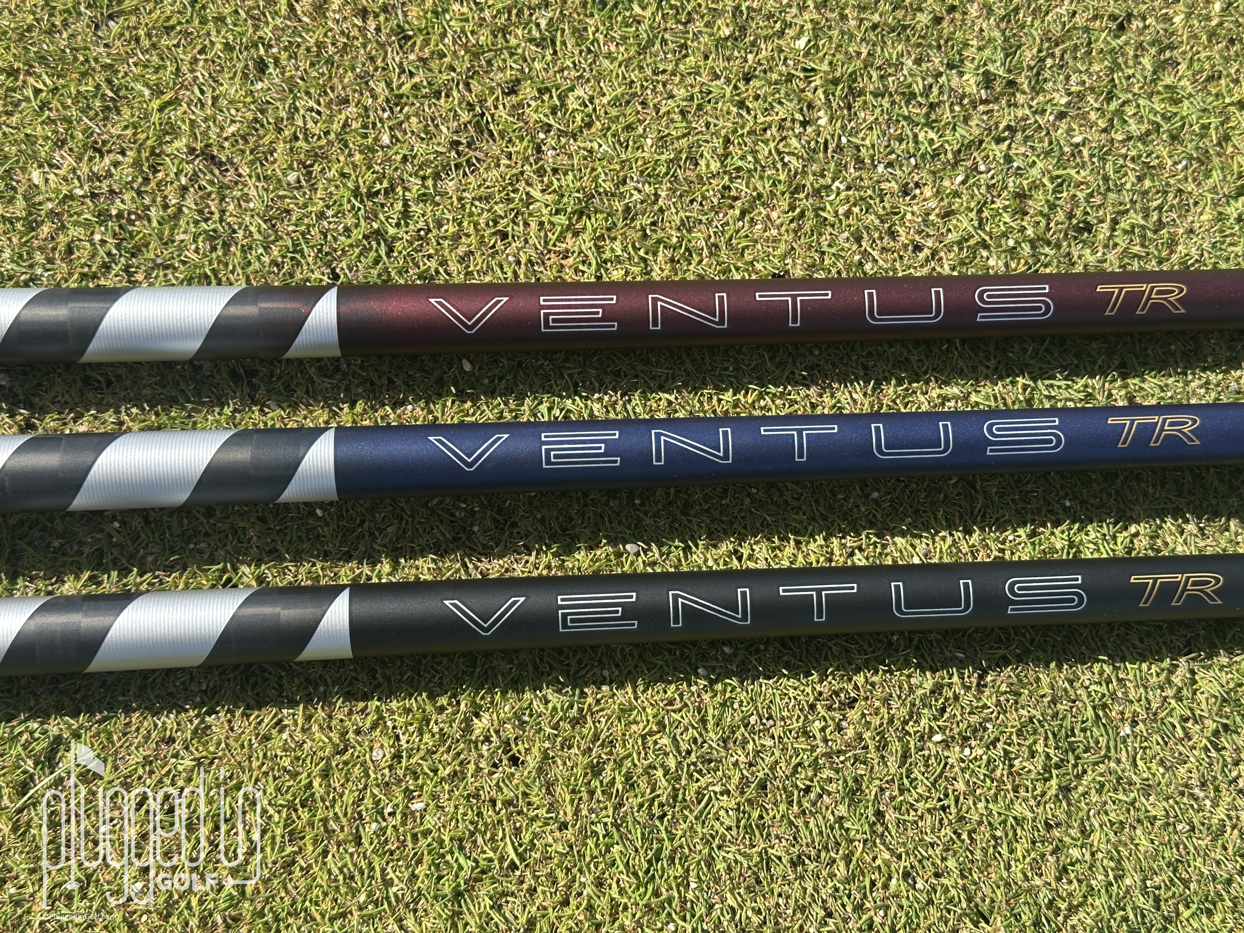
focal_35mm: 48
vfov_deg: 30.3
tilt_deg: -76.8
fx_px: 1725
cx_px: 622
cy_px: 466
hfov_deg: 39.7
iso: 64
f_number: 1.78
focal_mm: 6.86
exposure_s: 1/1475
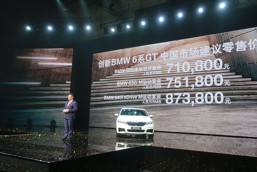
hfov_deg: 63.7
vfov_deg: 45.0
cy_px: 86
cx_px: 128
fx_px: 207
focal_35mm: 29
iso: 125
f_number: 2.8
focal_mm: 10.81
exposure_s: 1/40
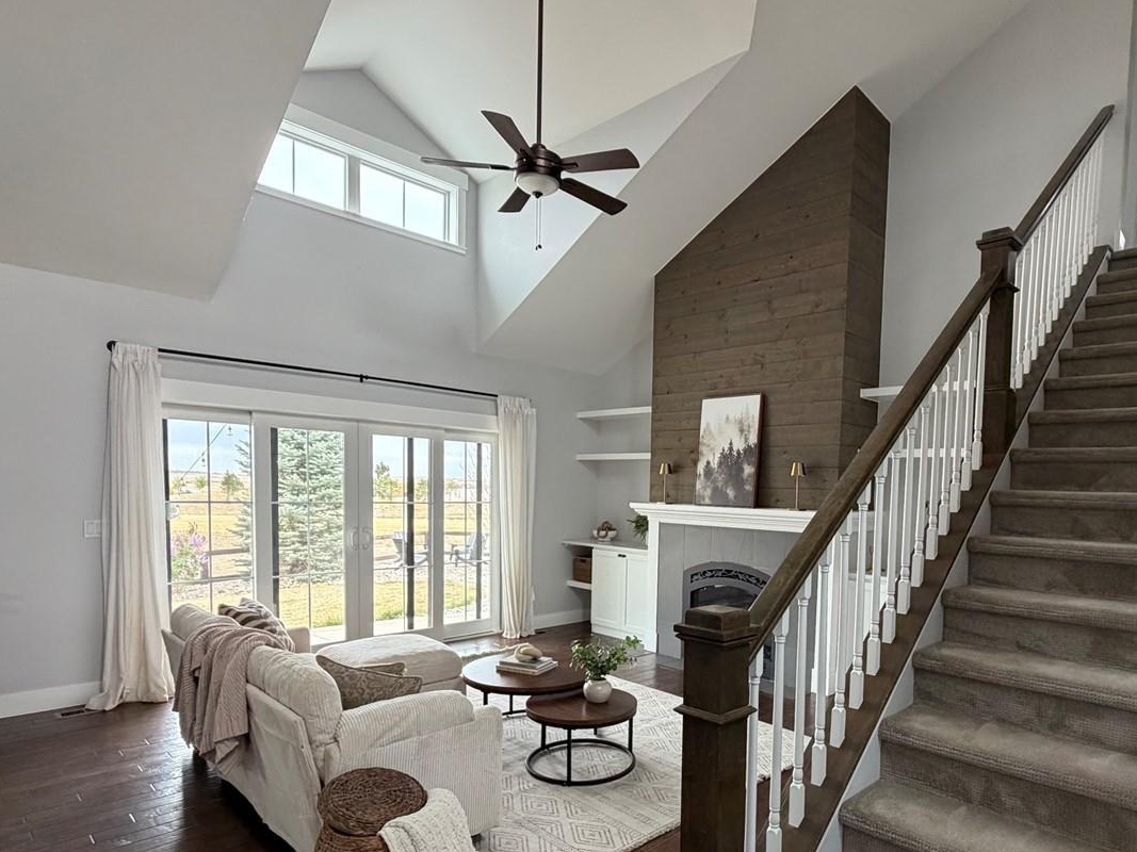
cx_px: 657
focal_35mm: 21
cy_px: 534
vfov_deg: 62.5
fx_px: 690
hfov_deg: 78.4
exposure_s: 1/121
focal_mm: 2.22
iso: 250
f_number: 2.2
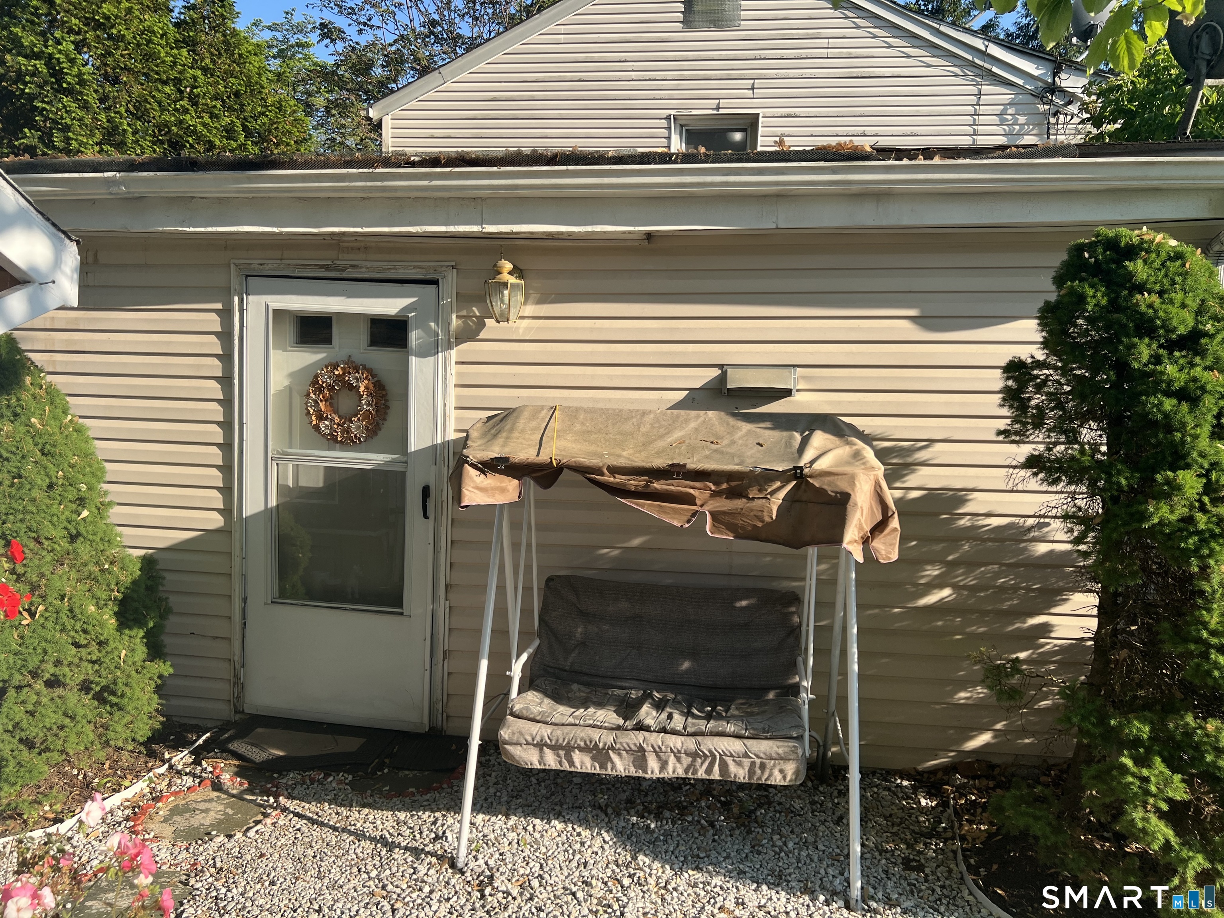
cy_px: 459
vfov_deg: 53.1
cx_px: 612
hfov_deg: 67.3
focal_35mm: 26
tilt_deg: -5.4
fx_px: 919
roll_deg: -2.6
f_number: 1.5
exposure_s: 1/1698
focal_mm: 5.7
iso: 50
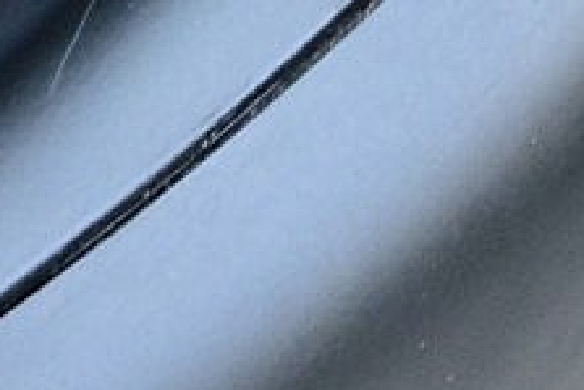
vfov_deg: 2.3
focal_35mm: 600
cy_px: -136
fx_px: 9733
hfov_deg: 3.4
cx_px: -1181
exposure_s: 1/25
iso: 800
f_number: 5.6
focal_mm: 55
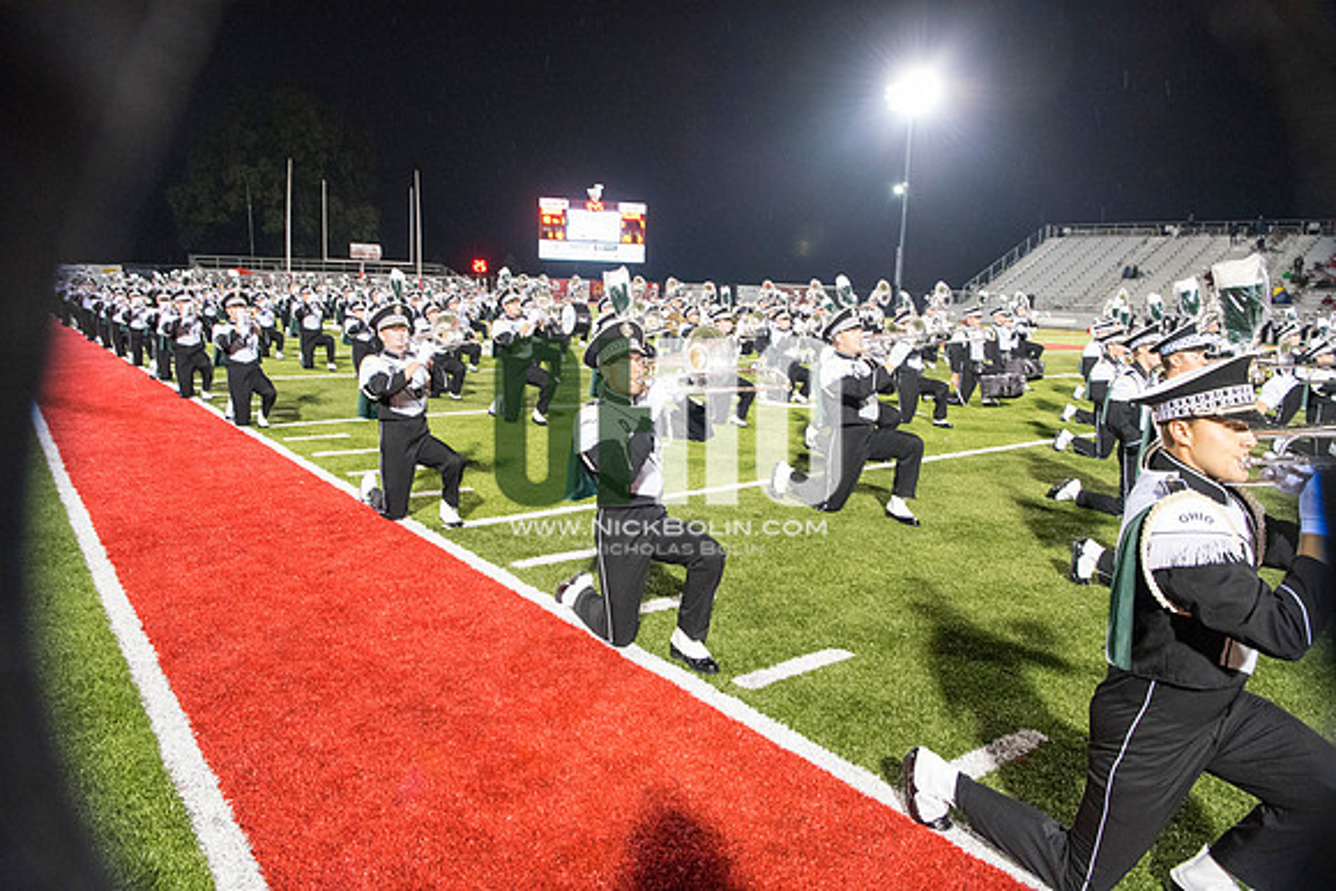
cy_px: 446
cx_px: 668
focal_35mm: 24
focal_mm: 24
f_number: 5.6
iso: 5000
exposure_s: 1/125
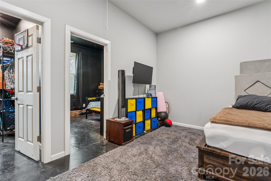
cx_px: 136
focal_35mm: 17
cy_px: 90
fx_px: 125
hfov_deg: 94.6
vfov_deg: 71.7
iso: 100
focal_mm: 16.6
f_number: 13
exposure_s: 3.2
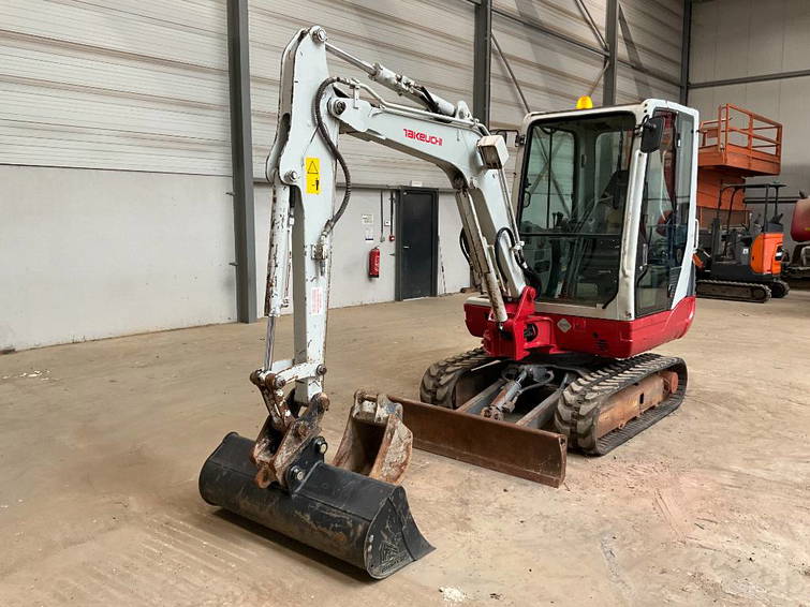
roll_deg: -0.5
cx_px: 405
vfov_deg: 48.2
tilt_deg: -6.9
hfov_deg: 61.7
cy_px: 304
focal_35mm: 29
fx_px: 678
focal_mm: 3
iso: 100
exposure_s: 1/60
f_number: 1.8
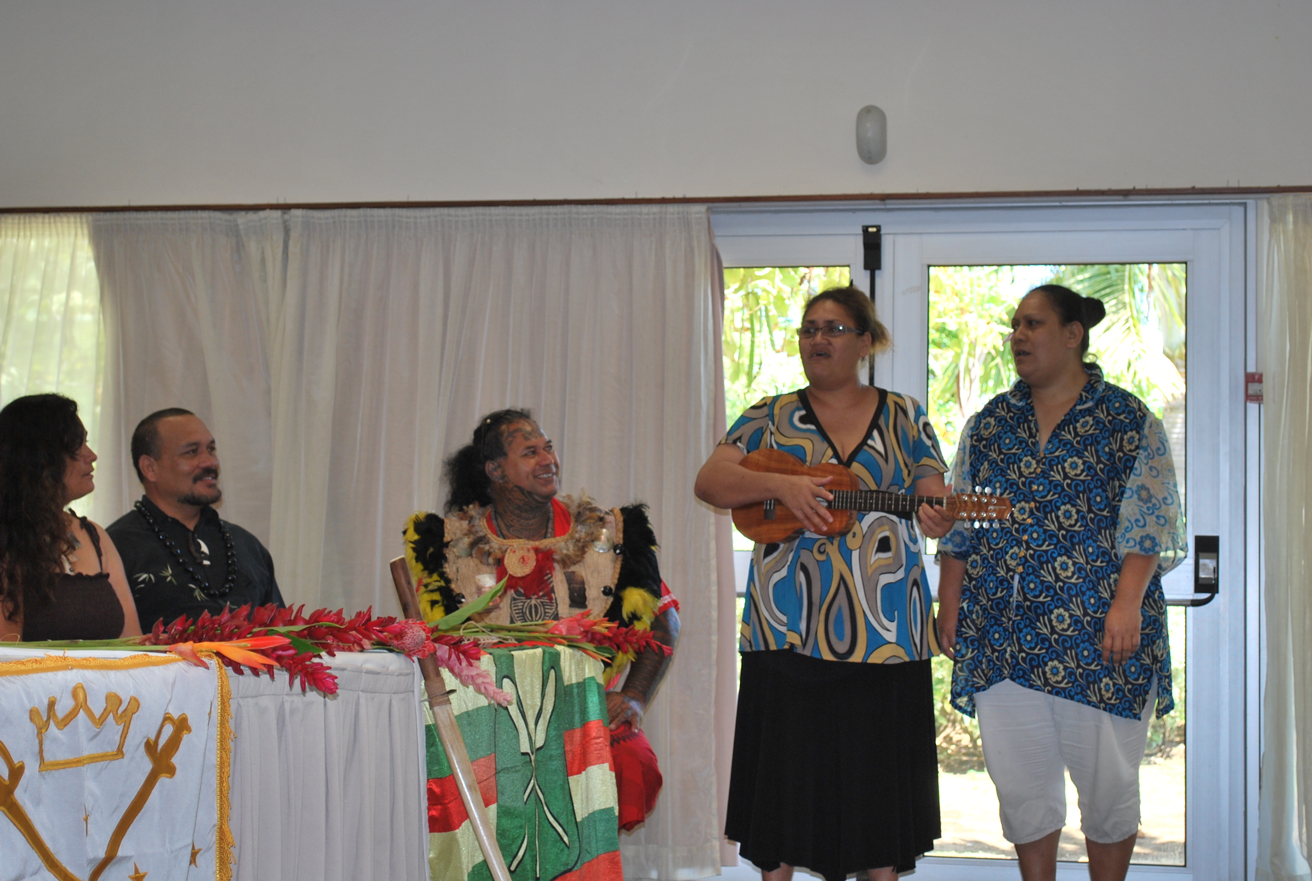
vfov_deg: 20.3
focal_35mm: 68
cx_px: 656
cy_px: 440
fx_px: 2465
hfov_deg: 29.8
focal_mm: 45
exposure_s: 1/60
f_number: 5.3
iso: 200
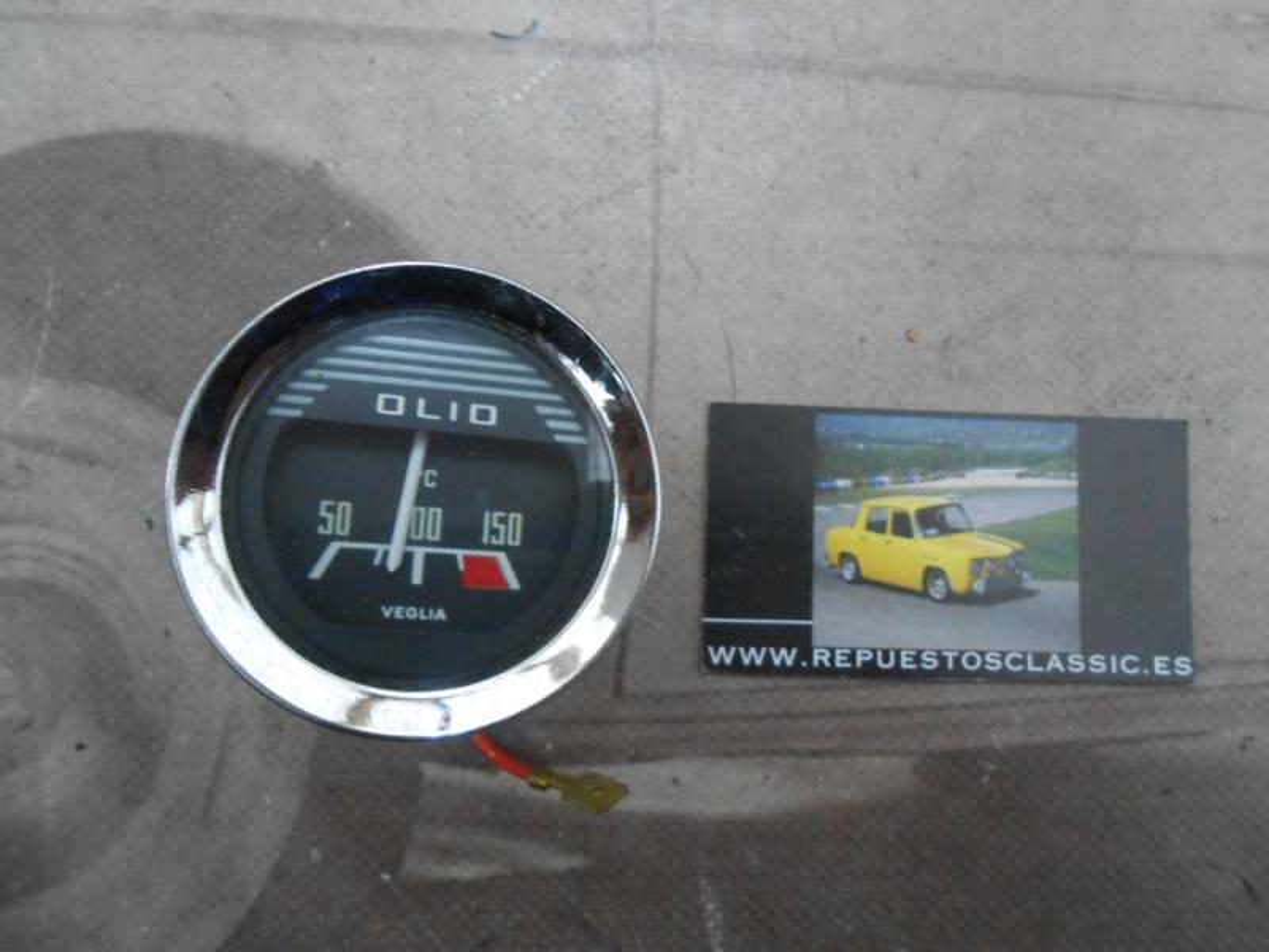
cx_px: 634
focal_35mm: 26
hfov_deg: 67.3
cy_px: 476
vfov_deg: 53.1
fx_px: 953
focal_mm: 4.6
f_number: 3.5
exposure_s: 1/15
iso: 400
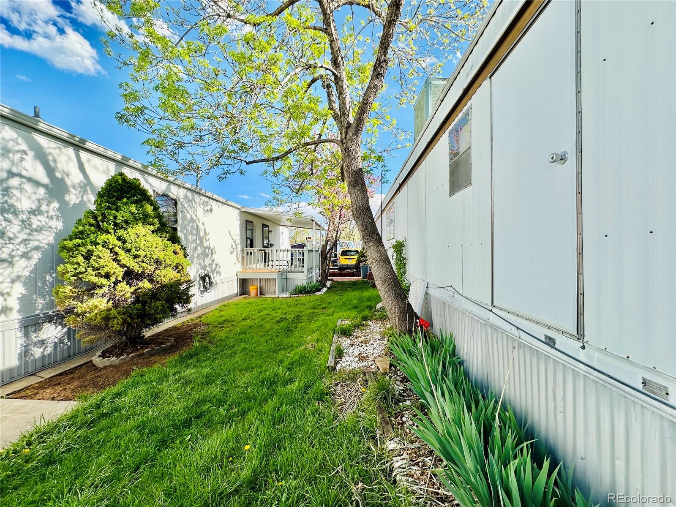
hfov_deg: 102.1
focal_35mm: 14
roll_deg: +0.1
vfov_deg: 85.7
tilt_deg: +0.1
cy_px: 254
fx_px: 273
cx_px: 338
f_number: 2.2
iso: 40
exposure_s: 1/1052
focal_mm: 2.22
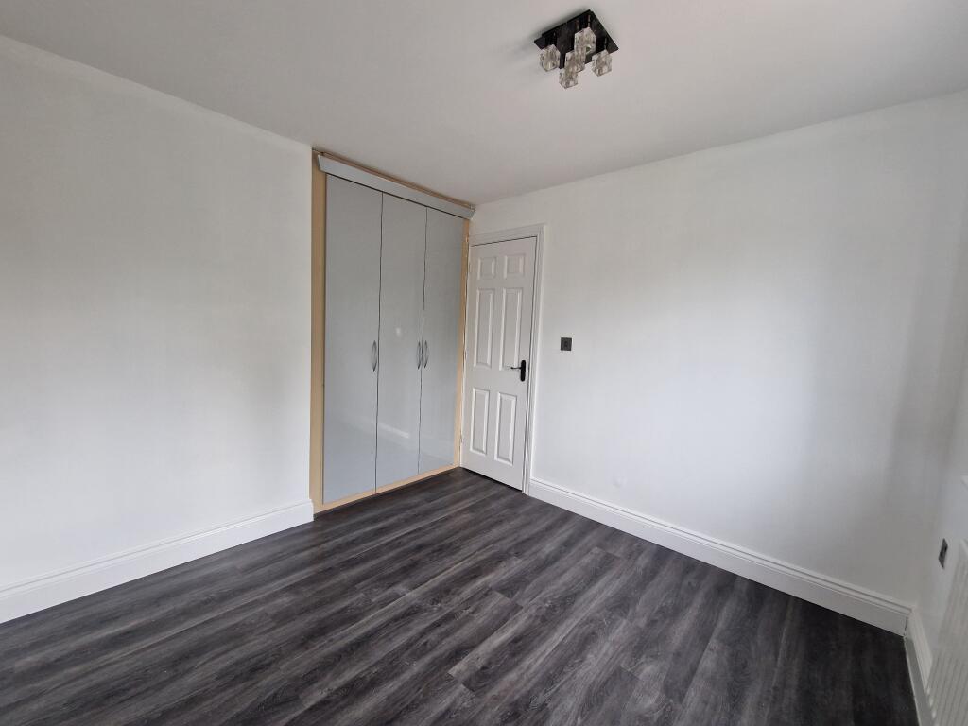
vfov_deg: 89.9
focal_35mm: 13
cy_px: 363
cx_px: 484
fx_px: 364
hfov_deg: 106.2
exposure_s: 1/50
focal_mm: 2.2
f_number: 2.2
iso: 250
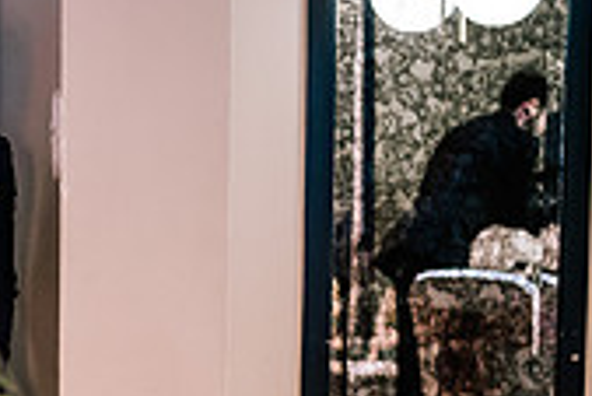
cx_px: -338
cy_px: 328
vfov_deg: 11.0
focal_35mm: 124
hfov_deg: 15.1
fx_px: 2041
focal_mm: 35
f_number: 1.4
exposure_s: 1/500
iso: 2500
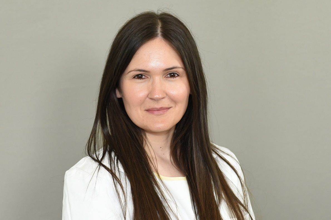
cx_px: 166
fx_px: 570
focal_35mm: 62
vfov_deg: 21.9
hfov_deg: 32.4
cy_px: 110
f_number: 5
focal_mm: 62
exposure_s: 1/200
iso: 1000
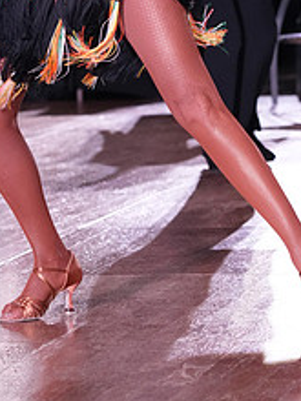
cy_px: -87
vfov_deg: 8.2
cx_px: 99
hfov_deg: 6.2
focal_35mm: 238
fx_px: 2759
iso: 5000
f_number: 5
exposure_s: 1/320
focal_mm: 94
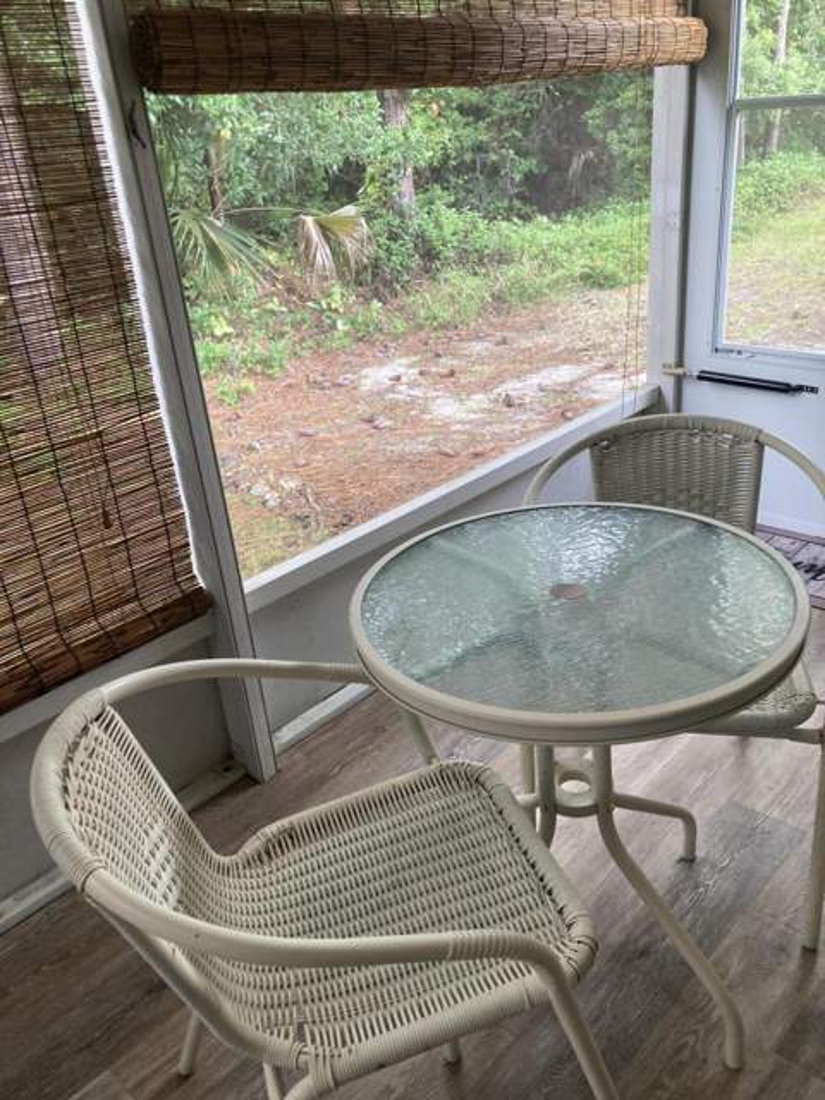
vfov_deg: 63.4
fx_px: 890
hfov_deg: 49.7
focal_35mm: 28
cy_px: 550
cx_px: 412
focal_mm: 3.99
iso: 80
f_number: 1.8
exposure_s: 1/78
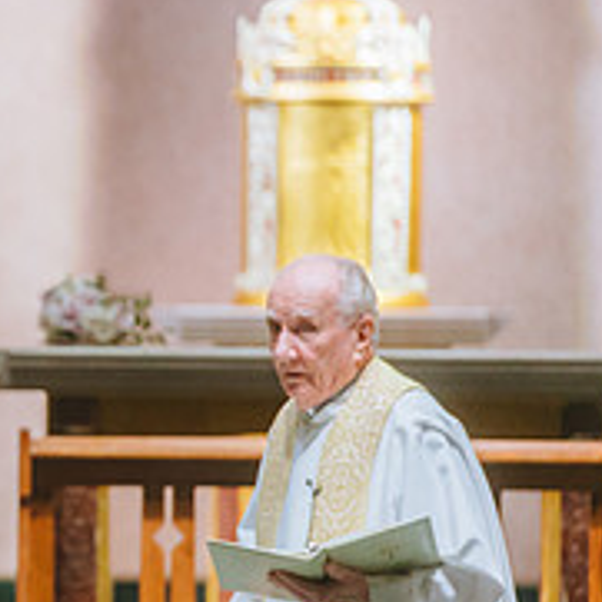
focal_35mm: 545
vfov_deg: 3.2
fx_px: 10723
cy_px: 437
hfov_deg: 3.2
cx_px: -303
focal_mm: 200
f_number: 2.8
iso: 1600
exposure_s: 1/160
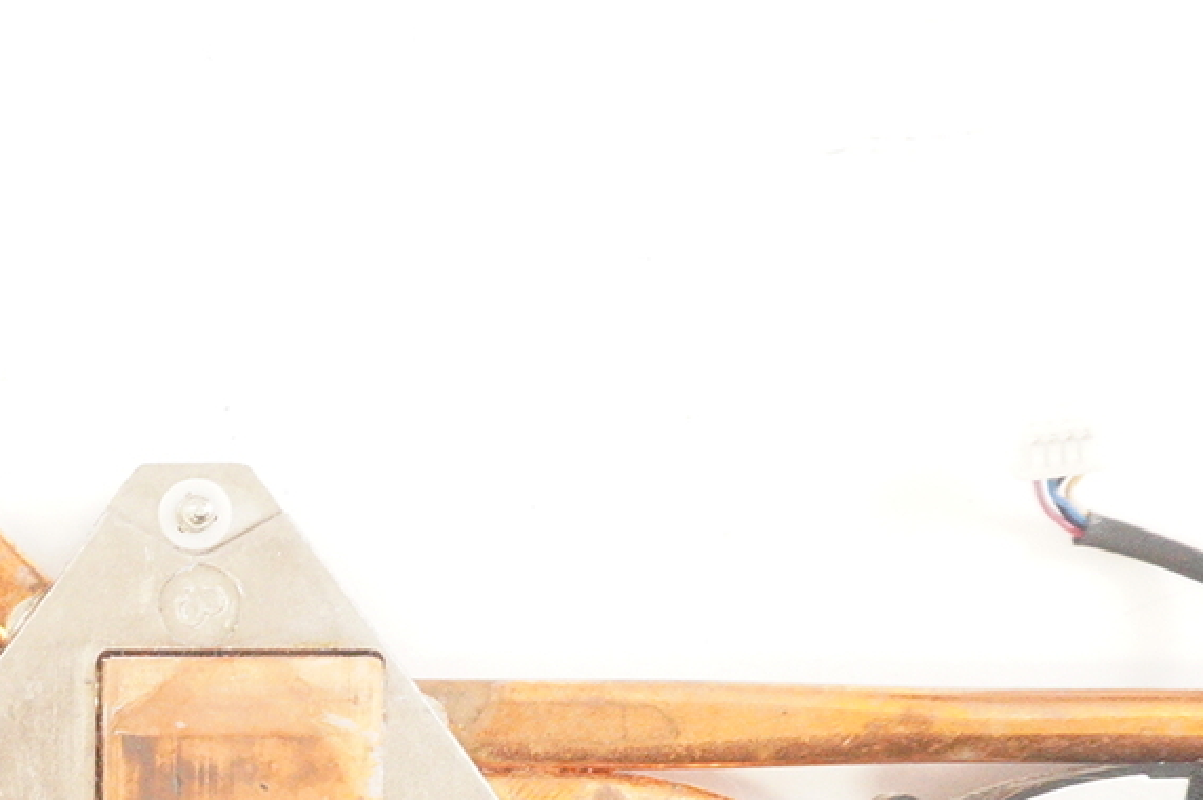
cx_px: -626
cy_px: 985
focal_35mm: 105
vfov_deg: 12.7
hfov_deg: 17.4
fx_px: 3507
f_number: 5.6
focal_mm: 16
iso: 2000
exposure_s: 1/30
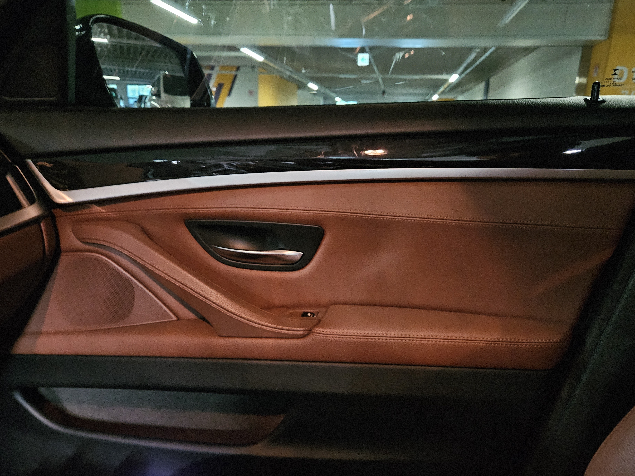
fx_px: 459
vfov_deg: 54.8
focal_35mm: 25
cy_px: 252
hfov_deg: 69.4
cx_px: 325
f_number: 1.8
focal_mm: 5.4
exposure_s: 1/17.5
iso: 1250
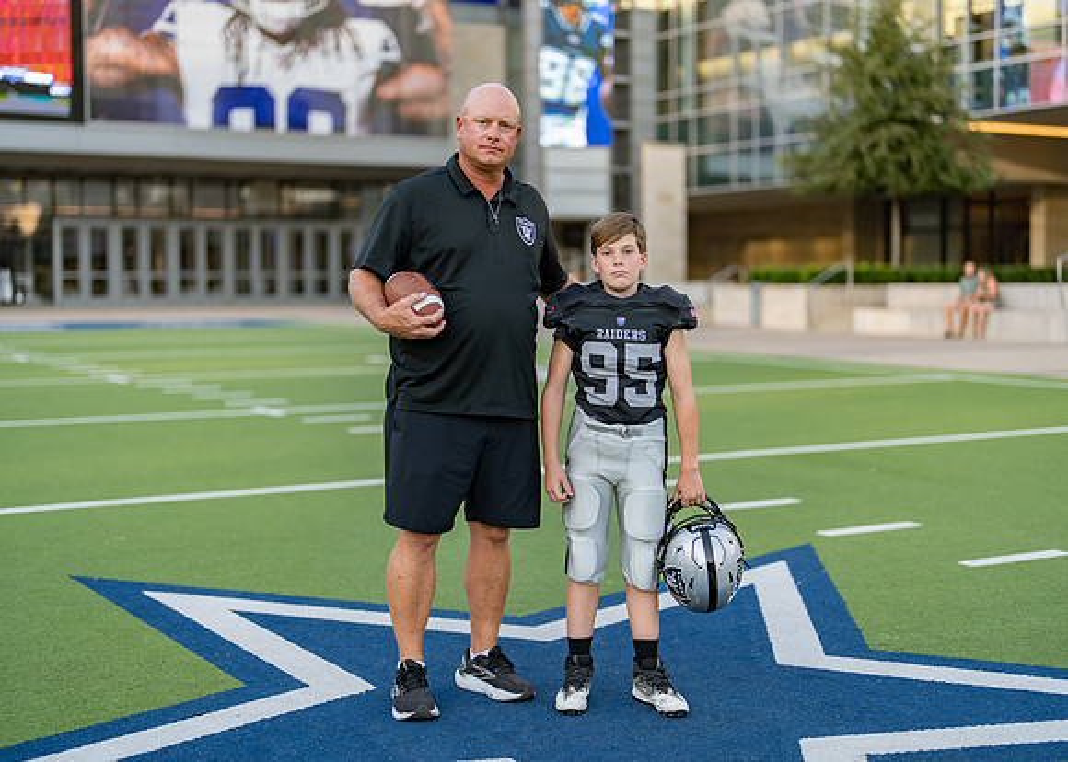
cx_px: 534
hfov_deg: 37.2
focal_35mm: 52
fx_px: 1589
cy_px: 381
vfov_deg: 27.0
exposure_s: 1/1250
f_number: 1.2
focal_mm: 50
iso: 100
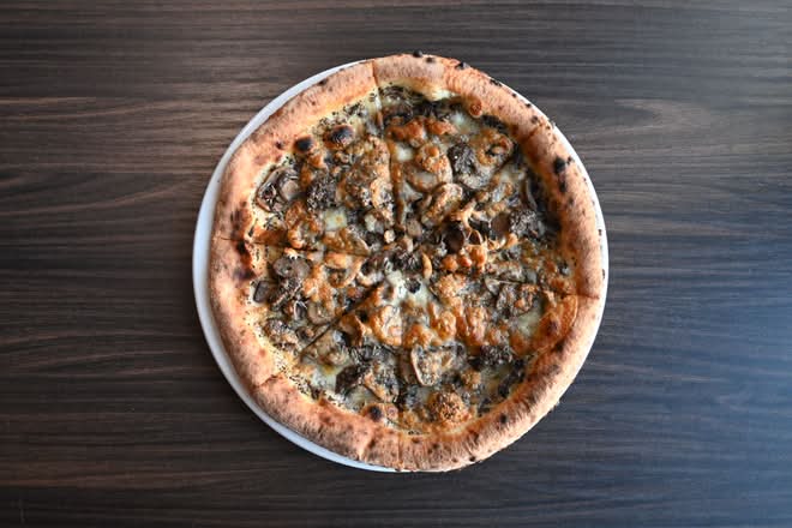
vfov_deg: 40.0
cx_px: 396
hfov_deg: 57.2
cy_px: 264
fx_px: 726
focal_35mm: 33
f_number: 4
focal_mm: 22
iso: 1800
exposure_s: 1/125
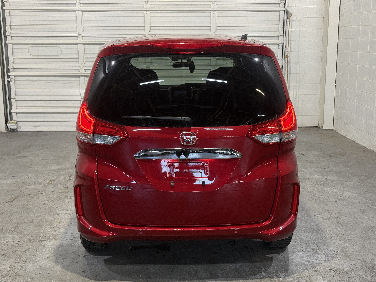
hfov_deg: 39.7
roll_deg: -0.7
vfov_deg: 30.3
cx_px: 188
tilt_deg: -10.7
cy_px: 141
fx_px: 521
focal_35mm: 48
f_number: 1.78
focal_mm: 6.76
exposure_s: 1/60
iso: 80
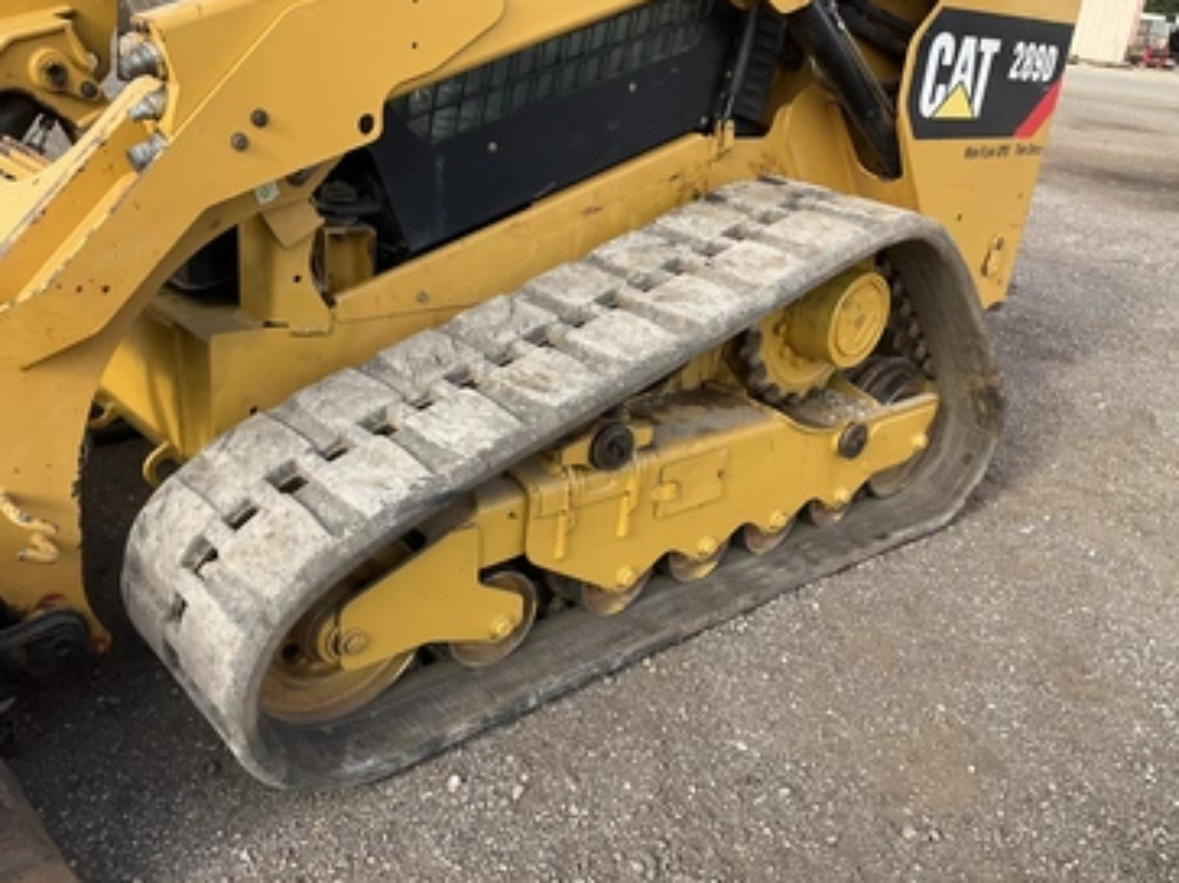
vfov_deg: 44.1
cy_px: 477
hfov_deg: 56.8
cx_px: 617
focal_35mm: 32
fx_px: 1090
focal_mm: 3
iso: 25
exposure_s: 1/473
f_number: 1.8
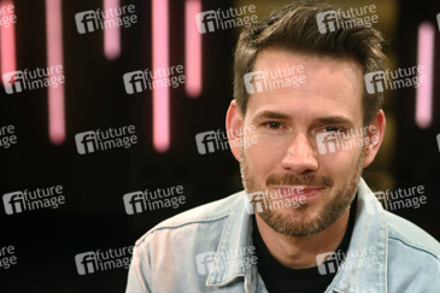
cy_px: 170
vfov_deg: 20.0
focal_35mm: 68
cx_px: 243
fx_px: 831
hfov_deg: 29.6
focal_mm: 55
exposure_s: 1/400
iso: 1250
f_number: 2.5
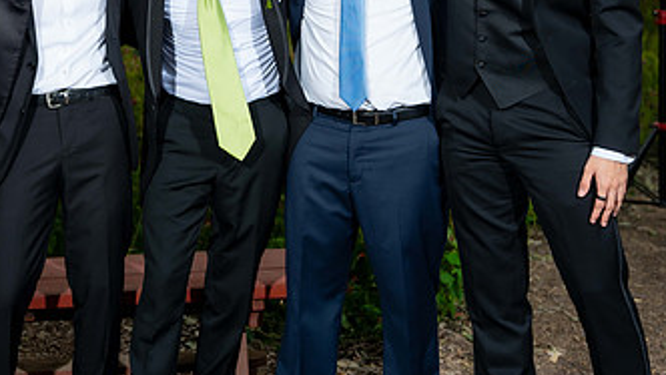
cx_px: 140
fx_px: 1519
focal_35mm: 86
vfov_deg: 13.9
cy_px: 35
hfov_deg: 24.4
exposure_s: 1/200
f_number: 3.2
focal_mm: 47
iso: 160
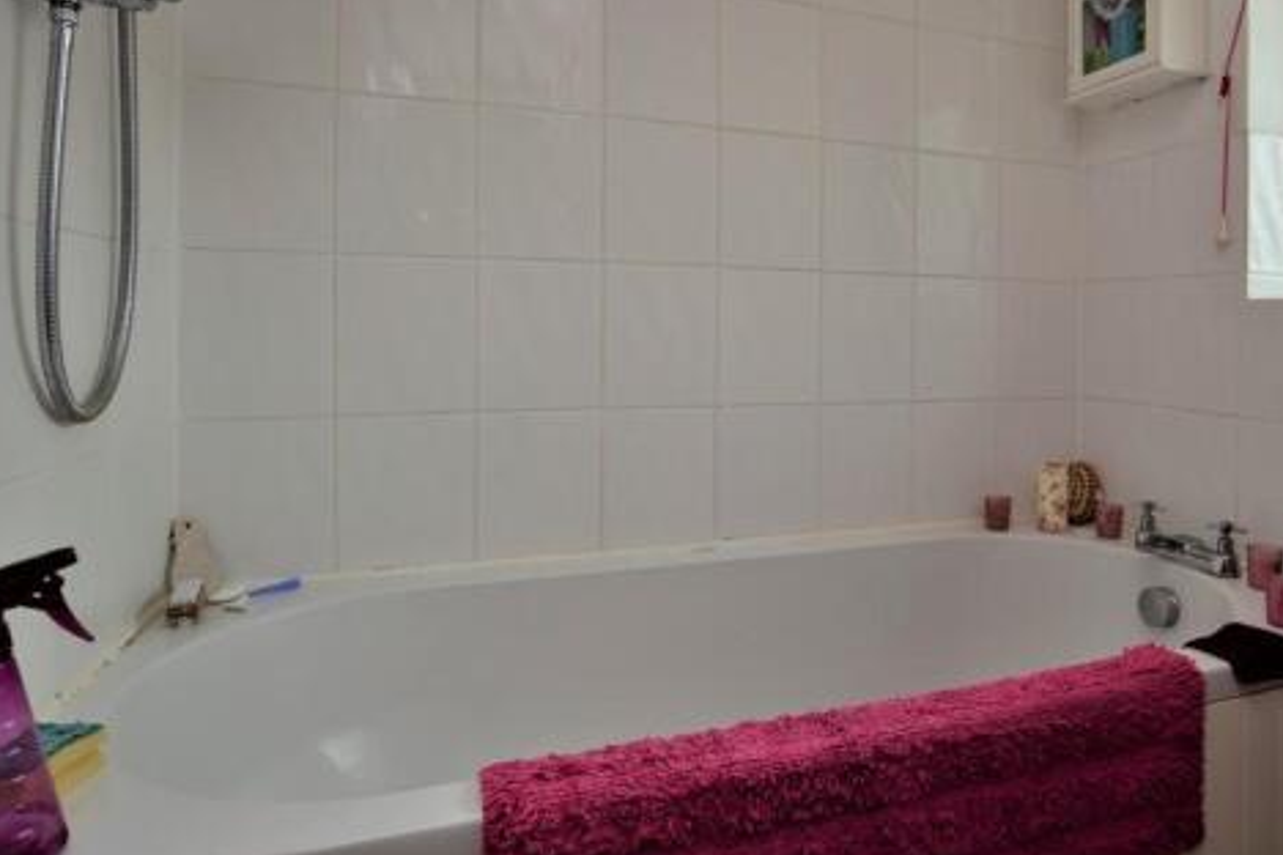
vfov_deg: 58.8
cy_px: 325
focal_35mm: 21
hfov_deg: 79.3
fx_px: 748
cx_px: 821
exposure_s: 1/80
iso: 200
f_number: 4.5
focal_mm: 10
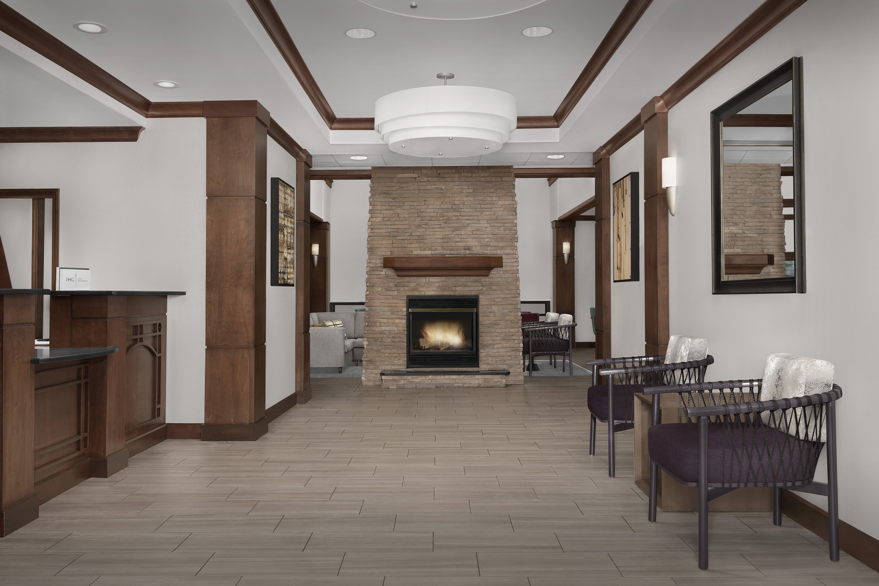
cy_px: 293
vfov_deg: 41.1
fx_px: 781
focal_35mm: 32
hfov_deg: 58.7
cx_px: 440
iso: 400
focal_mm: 32
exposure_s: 1/125
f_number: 11
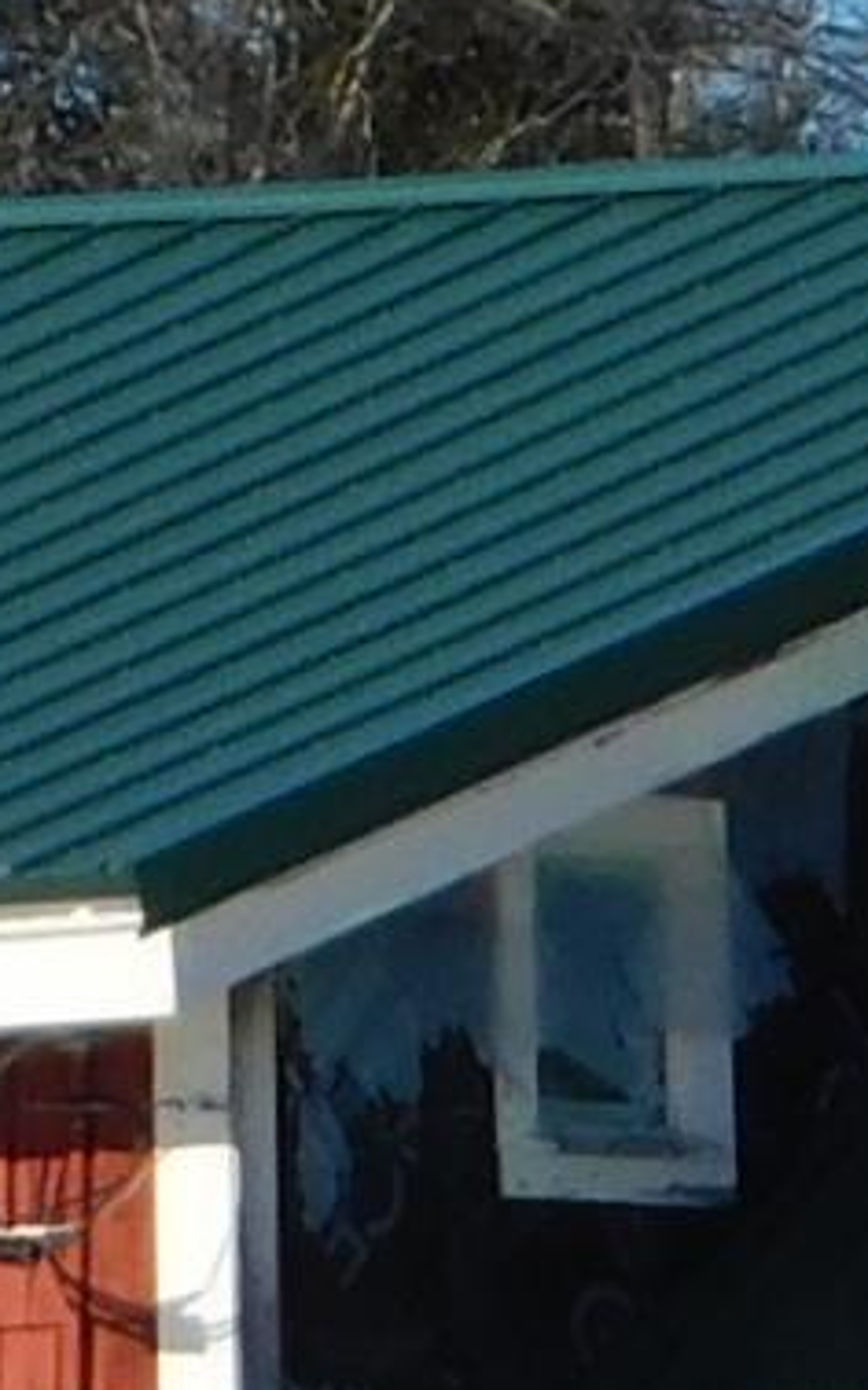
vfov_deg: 1.7
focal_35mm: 1245
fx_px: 47158
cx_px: -857
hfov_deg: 1.1
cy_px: 1927
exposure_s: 1/800
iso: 125
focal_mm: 26.3
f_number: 5.1
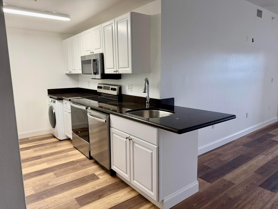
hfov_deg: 71.6
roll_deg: +1.1
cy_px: 104
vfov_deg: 56.8
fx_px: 193
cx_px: 139
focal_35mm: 24
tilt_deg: -8.9
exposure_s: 1/102
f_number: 1.78
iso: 200
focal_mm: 6.76
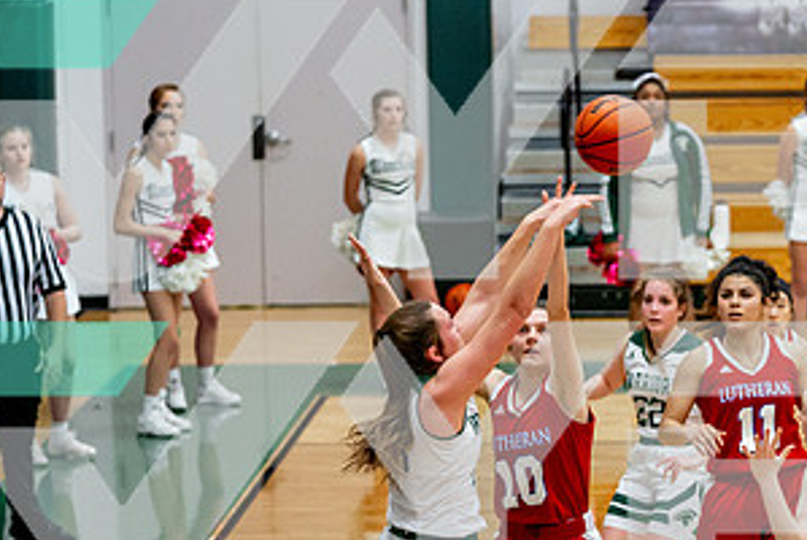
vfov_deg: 7.2
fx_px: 4263
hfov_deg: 10.8
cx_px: 575
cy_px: 466
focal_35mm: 190
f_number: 2.8
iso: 2000
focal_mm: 98
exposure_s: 1/1000
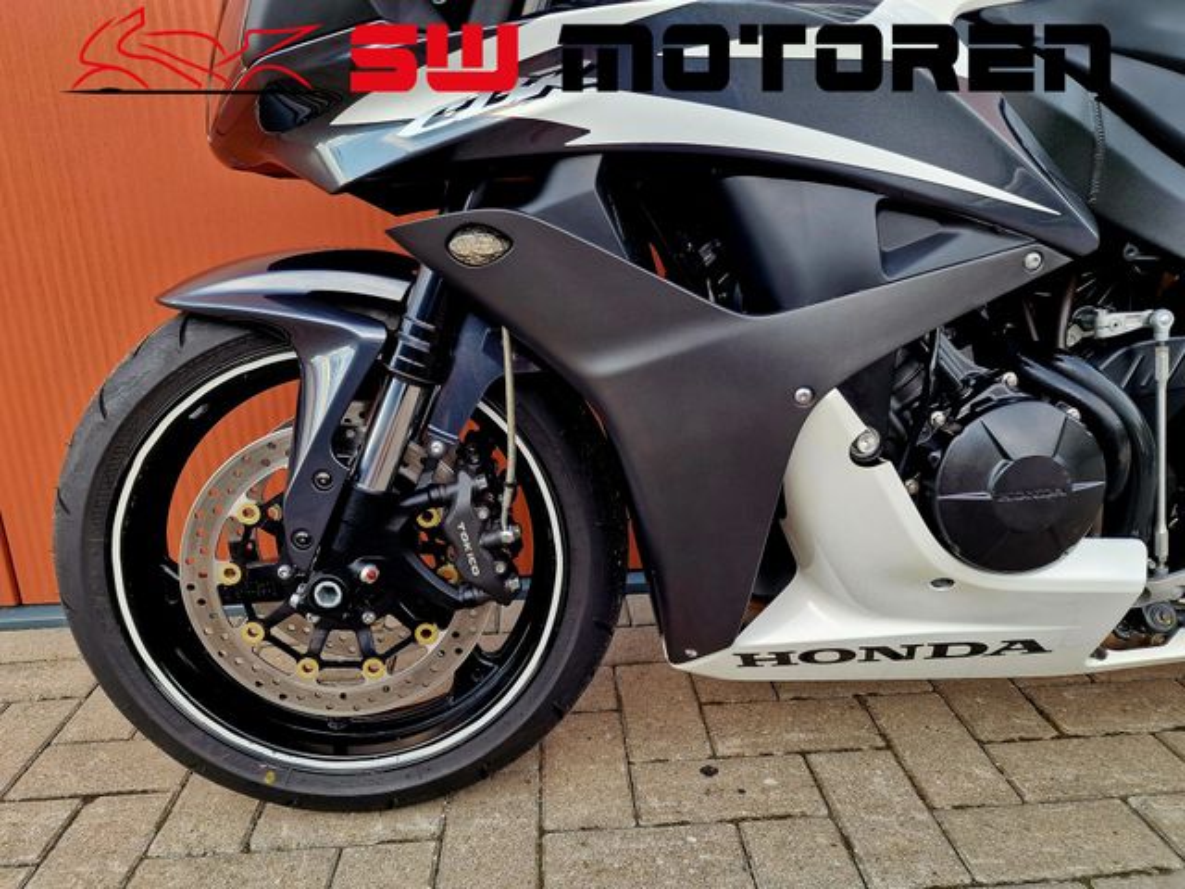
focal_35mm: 23
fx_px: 787
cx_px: 592
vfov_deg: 58.9
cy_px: 444
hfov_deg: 73.9
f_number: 1.8
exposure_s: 1/182
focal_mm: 6.4
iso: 50
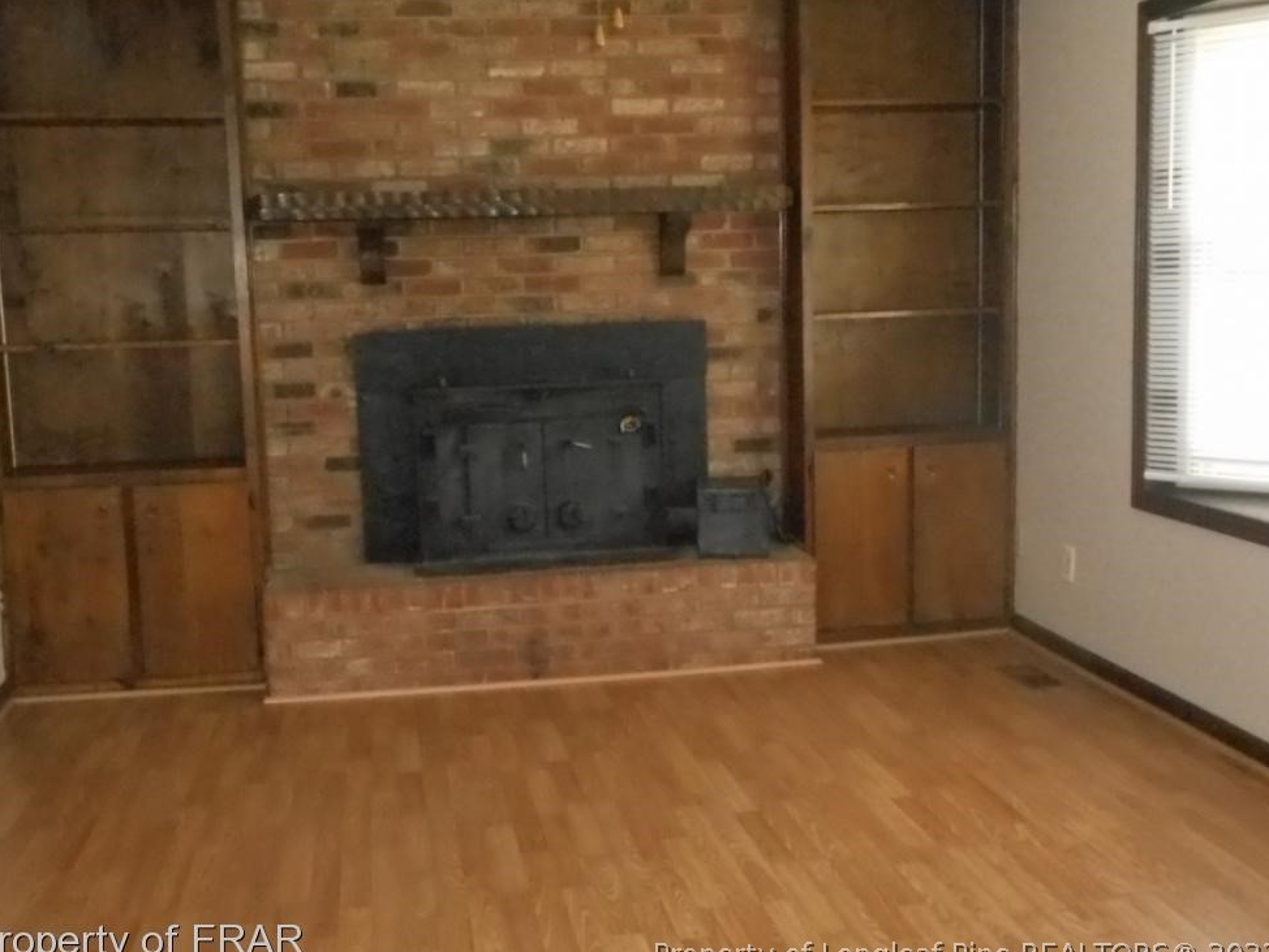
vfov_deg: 35.2
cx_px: 620
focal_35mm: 41
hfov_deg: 45.8
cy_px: 475
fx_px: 1503
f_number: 4.5
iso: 1600
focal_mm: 6.9
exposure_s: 1/30
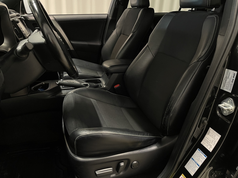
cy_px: 89
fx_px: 179
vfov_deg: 53.1
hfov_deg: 67.3
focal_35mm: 26
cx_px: 119
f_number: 1.6
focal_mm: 4.2
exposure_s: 1/50
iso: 400
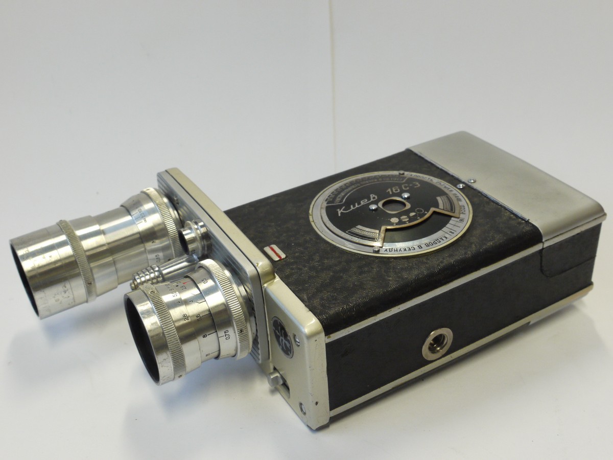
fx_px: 779
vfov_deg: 32.9
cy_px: 230
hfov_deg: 42.9
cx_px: 306
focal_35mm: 44
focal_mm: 22
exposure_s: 1/30
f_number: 10
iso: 800
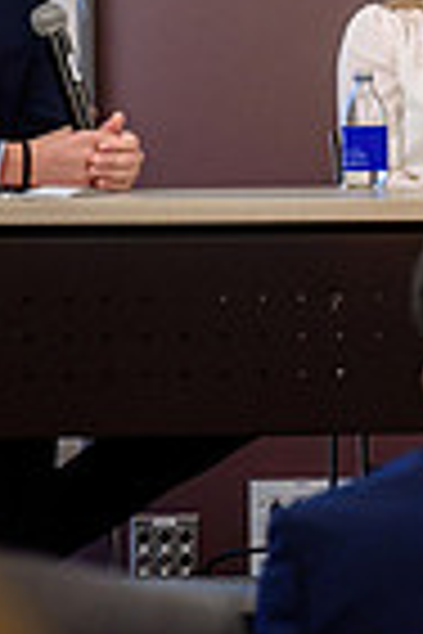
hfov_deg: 4.3
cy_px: 303
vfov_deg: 6.6
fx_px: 5463
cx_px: 1131
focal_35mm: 310
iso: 1250
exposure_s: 1/125
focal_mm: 70
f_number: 2.8
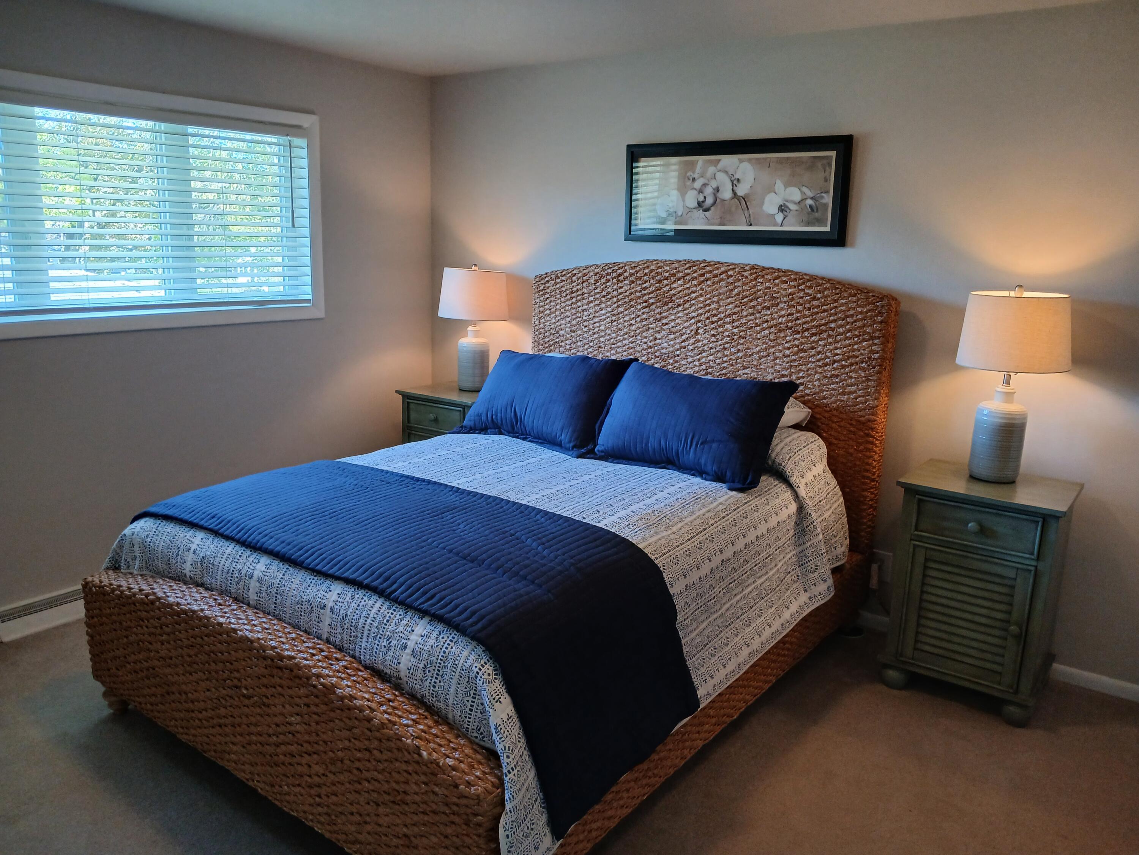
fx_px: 856
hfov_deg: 67.3
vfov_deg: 53.1
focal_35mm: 26
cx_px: 570
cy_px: 428
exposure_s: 1/60
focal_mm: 3.98
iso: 200
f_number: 1.8
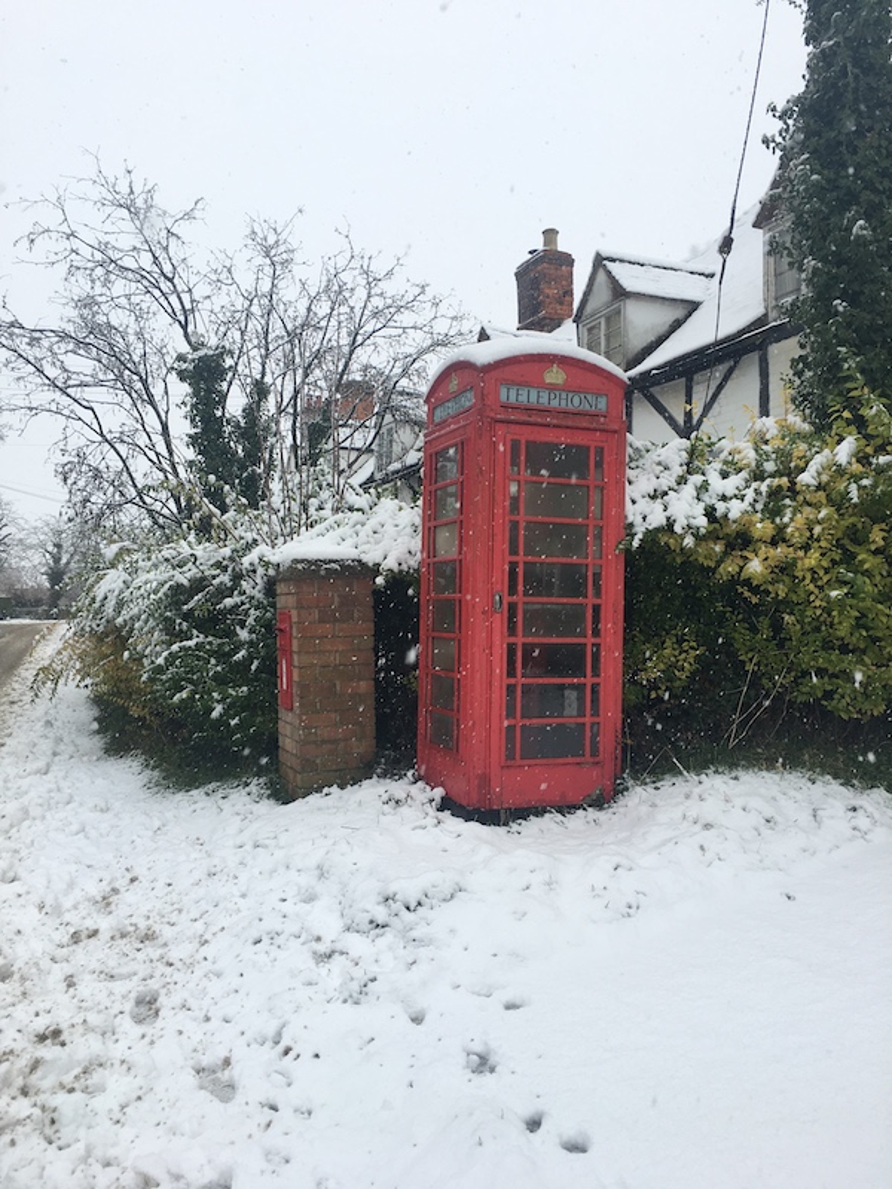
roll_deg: +0.1
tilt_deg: +2.8
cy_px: 594
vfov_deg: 61.7
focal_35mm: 29
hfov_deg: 48.2
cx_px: 446
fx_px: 996
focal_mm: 4.15
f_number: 2.2
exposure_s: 1/331
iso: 25
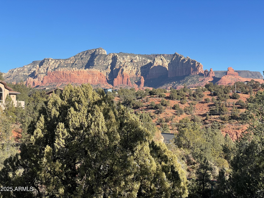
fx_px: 397
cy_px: 99
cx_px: 132
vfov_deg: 28.0
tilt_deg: +2.6
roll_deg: +1.1
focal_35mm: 52
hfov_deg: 36.8
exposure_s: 1/922
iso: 25
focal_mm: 6
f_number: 2
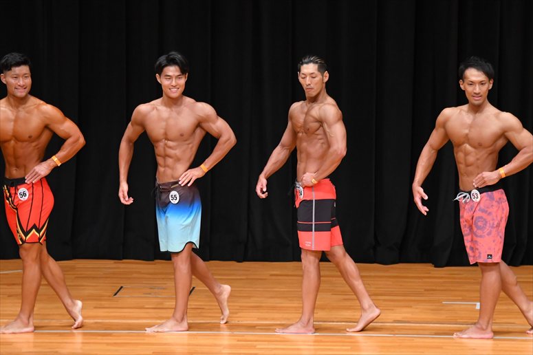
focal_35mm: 255
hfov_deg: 8.1
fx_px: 3774
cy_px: 178
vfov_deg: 5.4
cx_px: 266
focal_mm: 170
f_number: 5.6
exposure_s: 1/400
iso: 4000
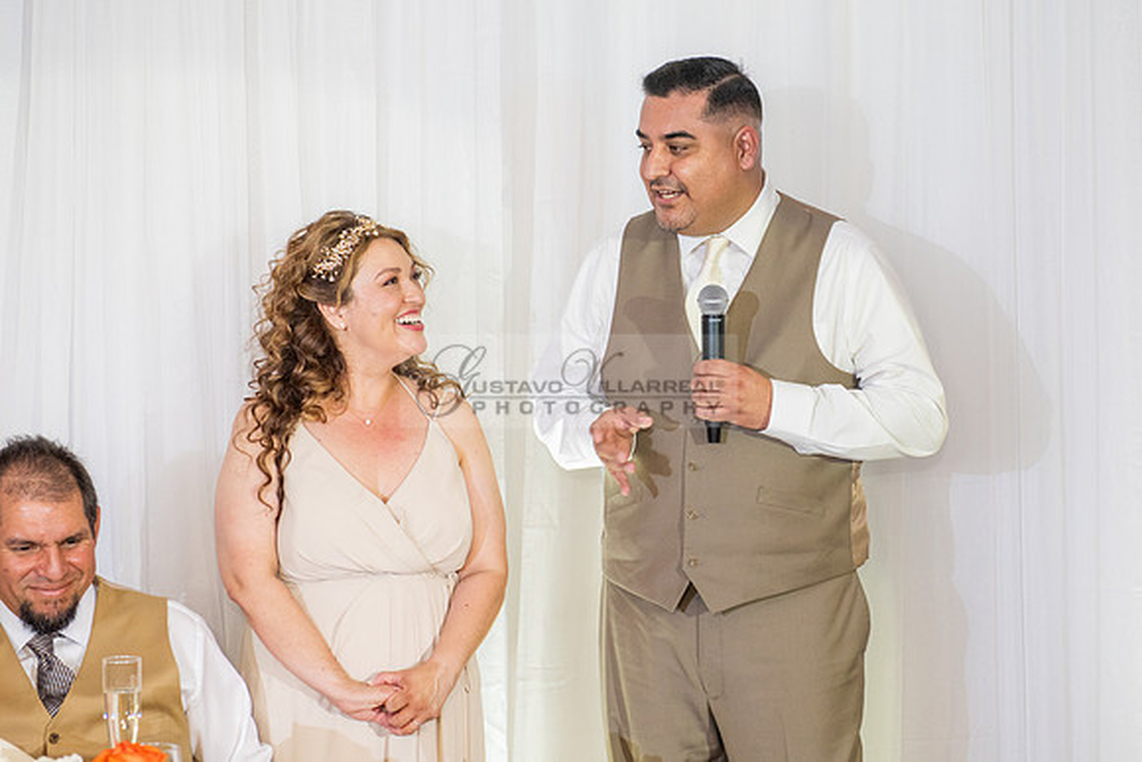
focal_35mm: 91
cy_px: 373
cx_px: 745
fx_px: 2897
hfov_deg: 22.2
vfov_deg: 15.0
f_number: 4.5
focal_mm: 70
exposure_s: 1/160
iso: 1000
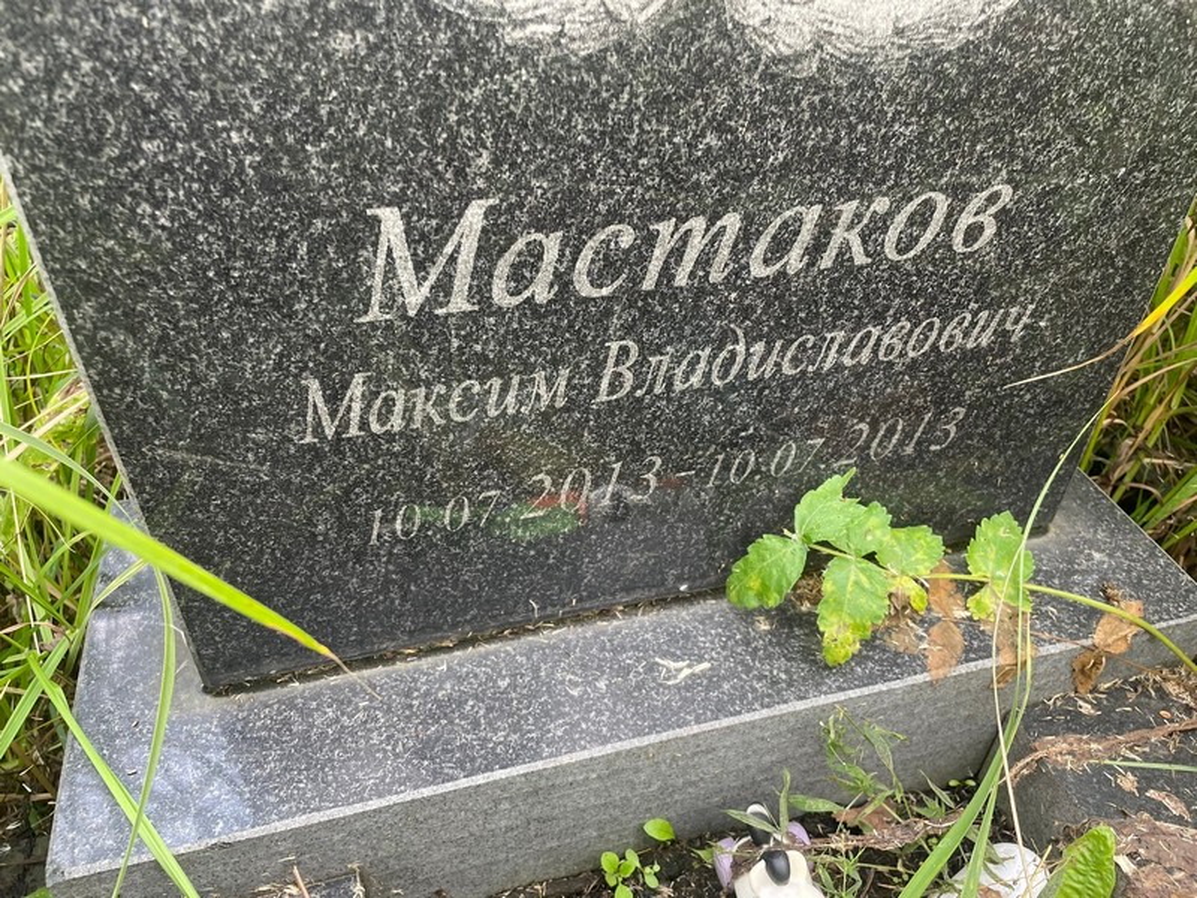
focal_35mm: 26
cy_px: 449
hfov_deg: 67.3
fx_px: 899
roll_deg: -0.4
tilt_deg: -40.9
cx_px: 598
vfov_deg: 53.1
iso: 80
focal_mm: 4.2
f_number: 1.6
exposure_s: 1/121
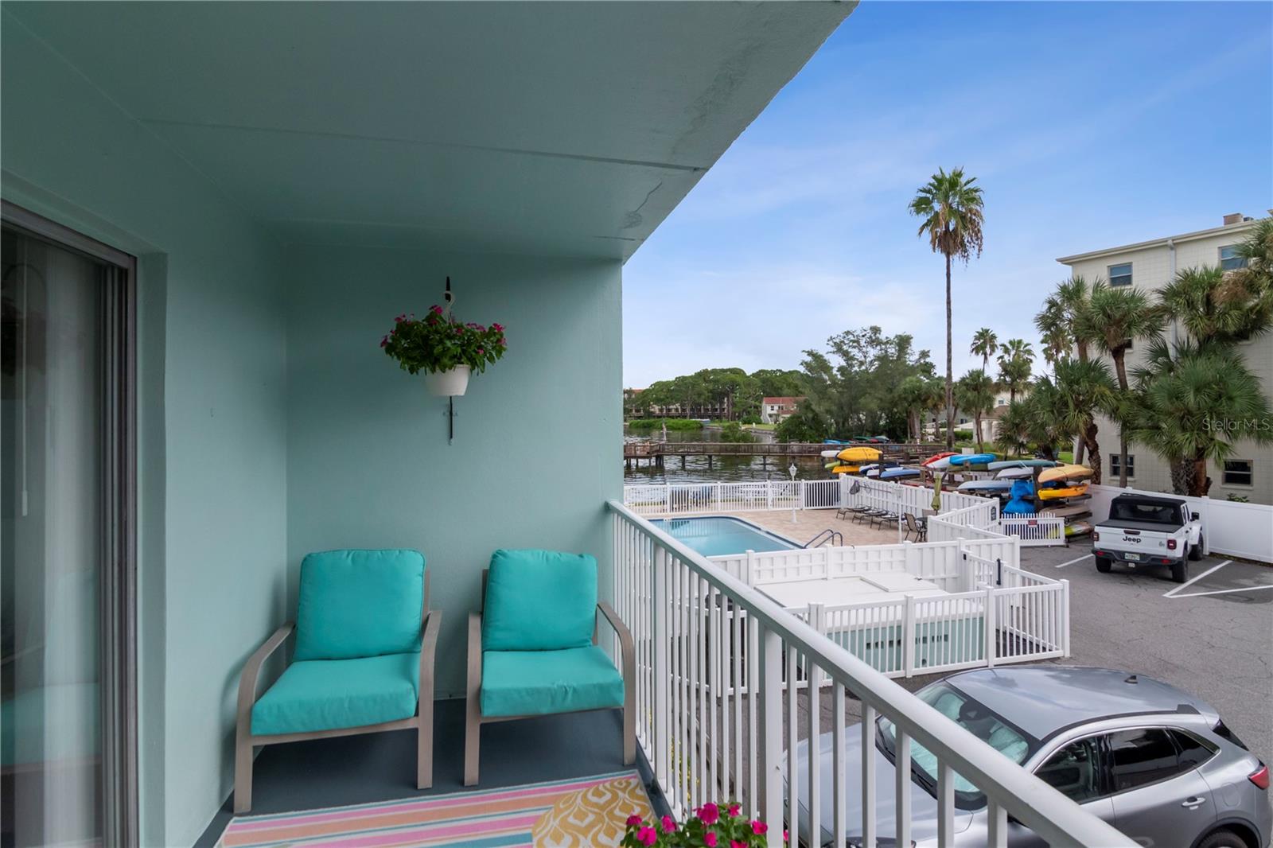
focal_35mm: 16
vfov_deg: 72.0
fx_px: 583
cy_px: 424
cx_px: 636
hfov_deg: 95.0
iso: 800
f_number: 7.1
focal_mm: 11
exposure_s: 1/1250
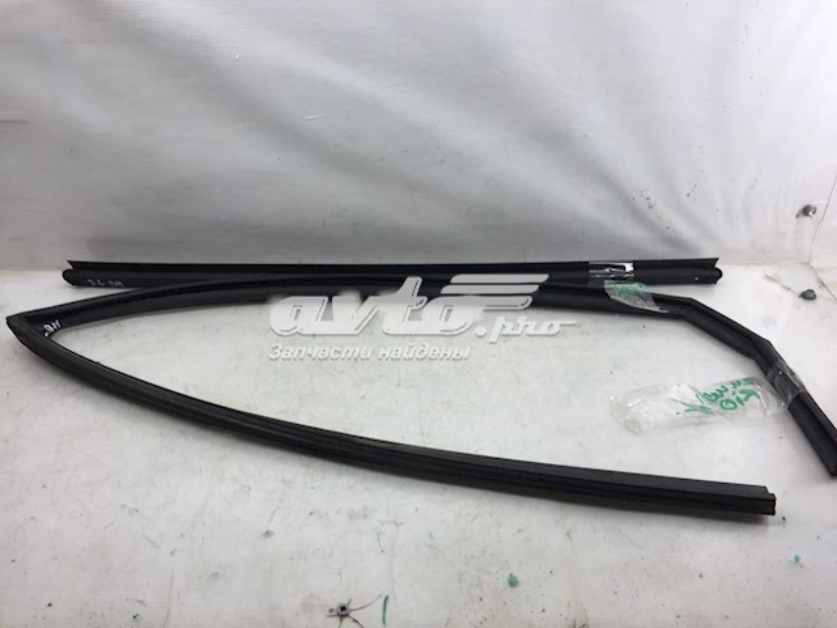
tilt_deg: -32.4
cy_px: 314
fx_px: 701
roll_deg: -1.0
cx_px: 418
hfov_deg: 61.7
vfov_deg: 48.2
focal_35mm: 29
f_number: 2.2
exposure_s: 1/50
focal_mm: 4.15
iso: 32
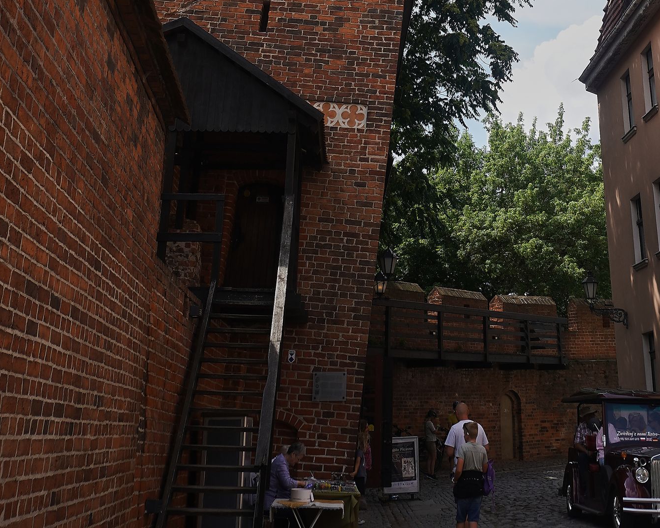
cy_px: -131
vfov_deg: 23.9
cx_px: 454
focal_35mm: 57
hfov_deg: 32.7
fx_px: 1113
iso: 100
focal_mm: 18
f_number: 5.6
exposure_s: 1/320
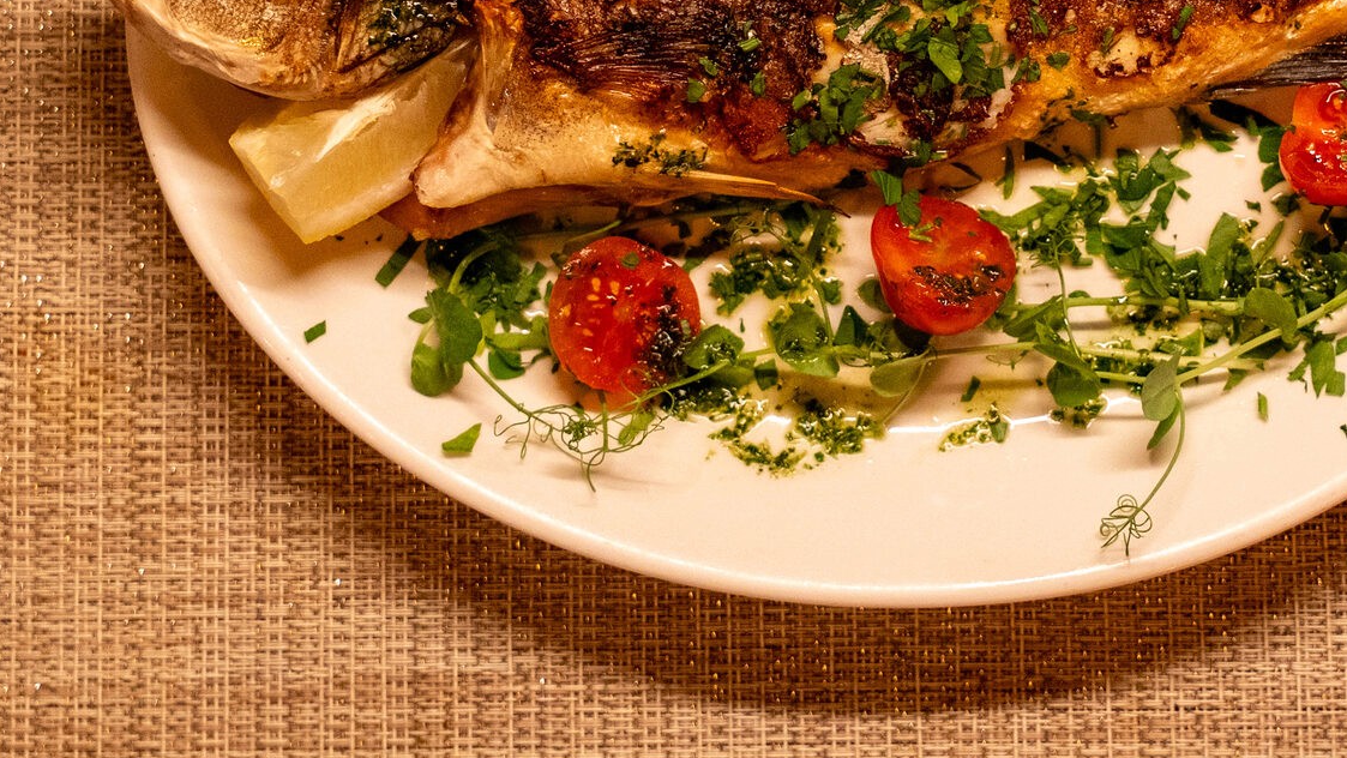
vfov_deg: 12.2
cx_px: 909
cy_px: 6
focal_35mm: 98
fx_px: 3501
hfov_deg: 21.7
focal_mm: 52.5
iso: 4000
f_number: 4.5
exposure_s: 1/160
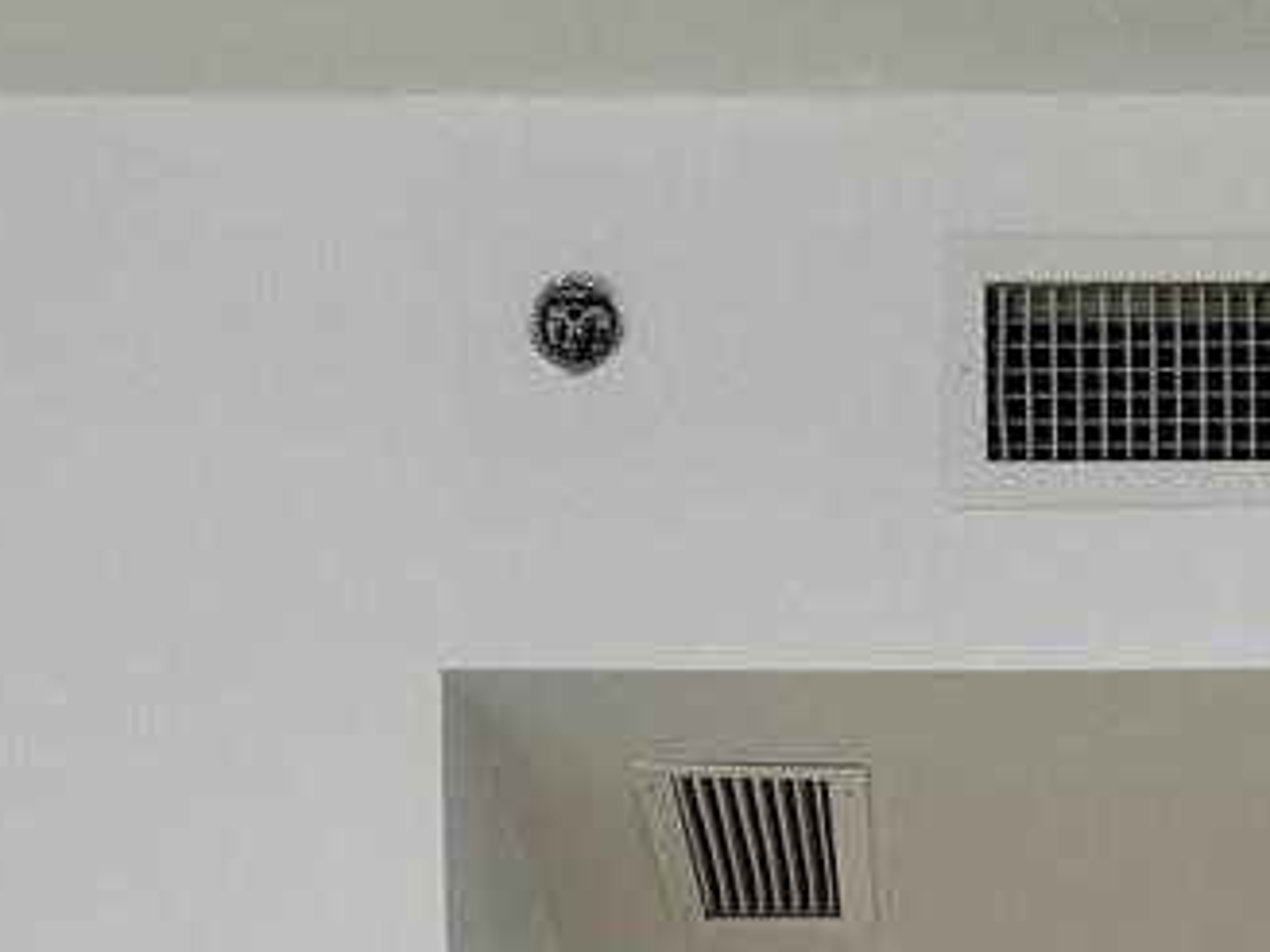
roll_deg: +0.0
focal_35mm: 117
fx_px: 4293
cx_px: 1026
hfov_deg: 16.7
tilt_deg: -2.1
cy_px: 1943
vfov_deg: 11.4
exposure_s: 1/460
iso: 80
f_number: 1.78
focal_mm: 6.76
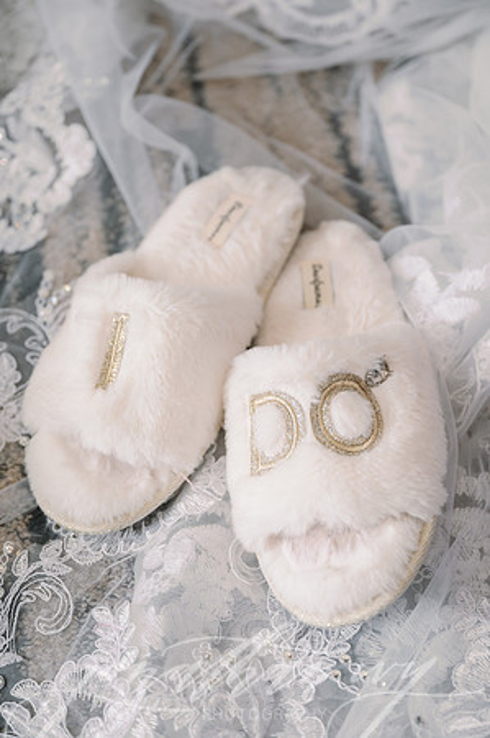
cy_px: 369
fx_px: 1166
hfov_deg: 23.7
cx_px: 245
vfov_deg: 35.1
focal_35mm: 57
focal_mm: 57
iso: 800
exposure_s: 1/400
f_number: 3.2
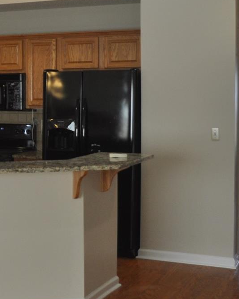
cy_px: 112
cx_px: -80
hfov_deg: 18.2
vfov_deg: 24.4
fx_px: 690
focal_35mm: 78
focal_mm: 18
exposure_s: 1/60
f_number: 4
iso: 450
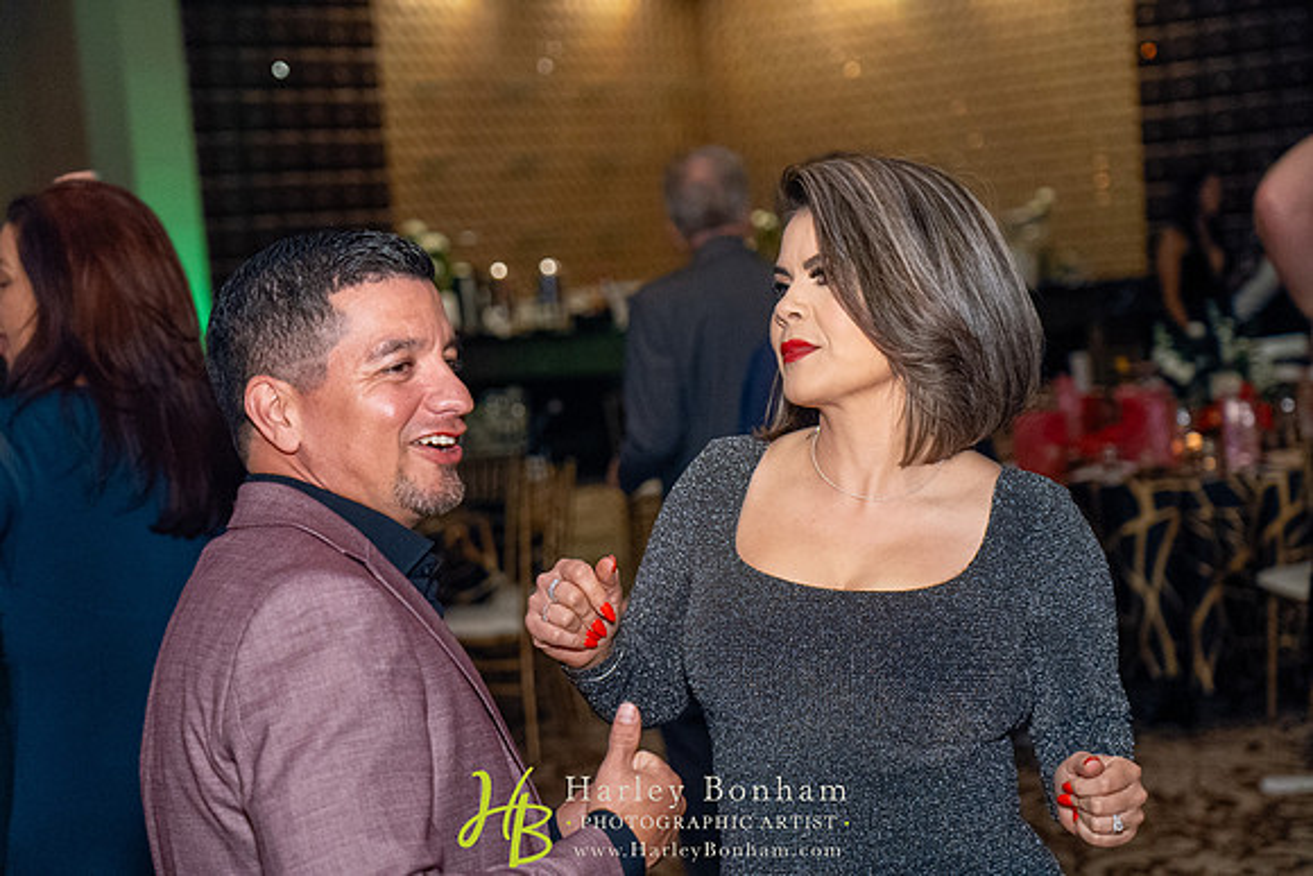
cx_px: 656
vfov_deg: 20.6
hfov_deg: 30.5
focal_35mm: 66
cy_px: 438
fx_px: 2408
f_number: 4
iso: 3200
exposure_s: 1/125
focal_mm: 66
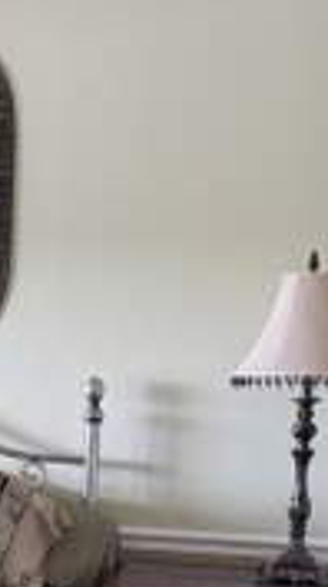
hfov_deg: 15.0
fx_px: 1103
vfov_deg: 28.5
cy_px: 537
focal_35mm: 71
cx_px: -242
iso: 200
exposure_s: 1/90
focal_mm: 6.76
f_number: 1.78
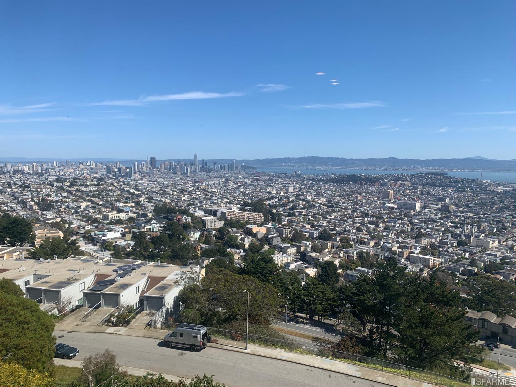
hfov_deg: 67.3
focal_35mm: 26
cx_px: 258
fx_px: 388
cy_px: 194
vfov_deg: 53.1
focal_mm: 4.25
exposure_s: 1/2481
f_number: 1.8
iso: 25
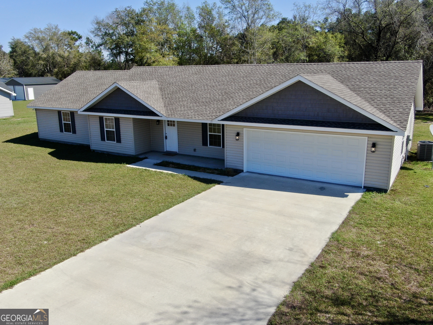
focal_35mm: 31
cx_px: 216
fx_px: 388
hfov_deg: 58.4
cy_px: 162
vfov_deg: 45.4
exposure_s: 1/1000
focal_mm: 5.33
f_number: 3.1
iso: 100
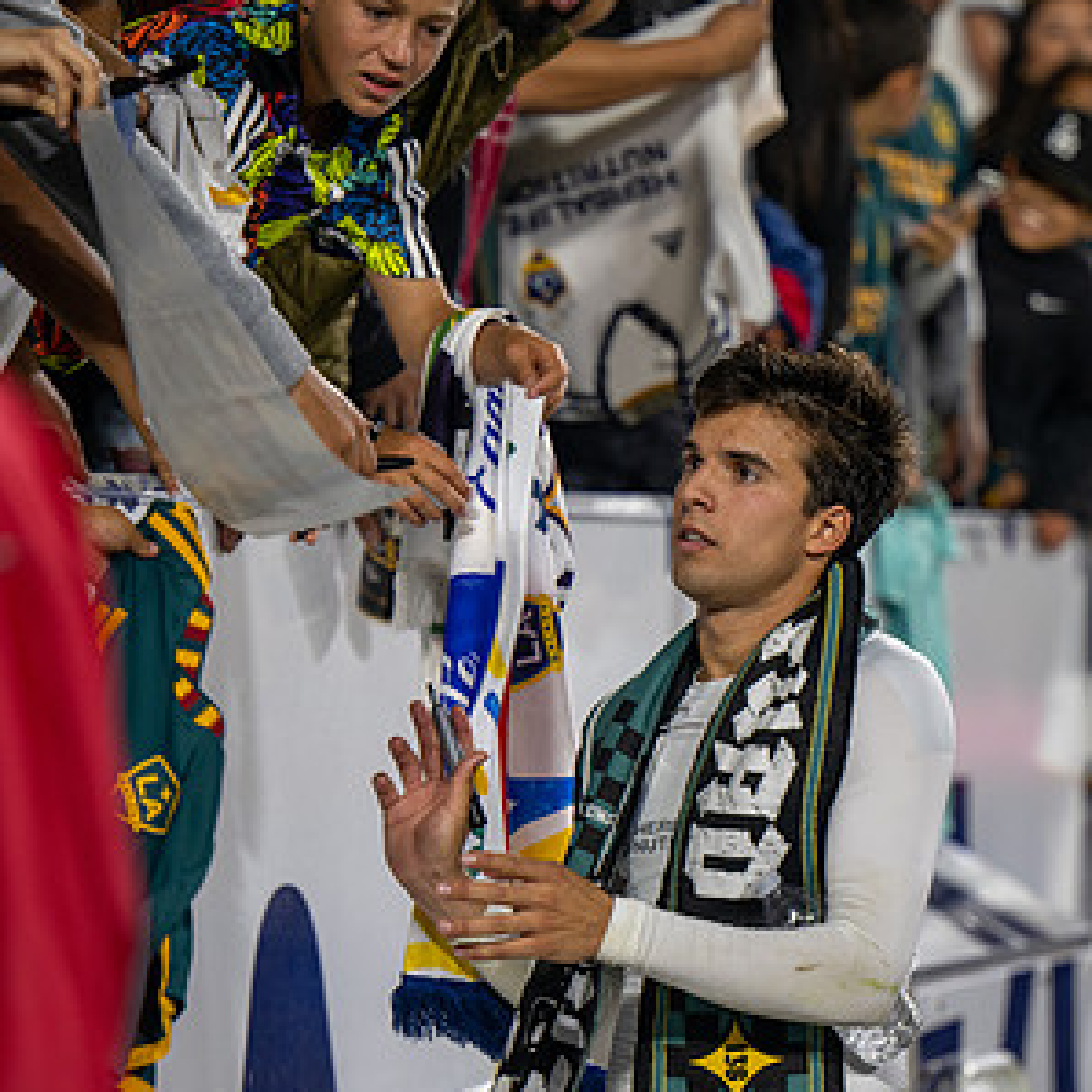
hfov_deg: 7.3
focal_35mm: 241
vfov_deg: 7.3
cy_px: 682
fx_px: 8601
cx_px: 748
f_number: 2.8
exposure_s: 1/200
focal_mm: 125
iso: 450
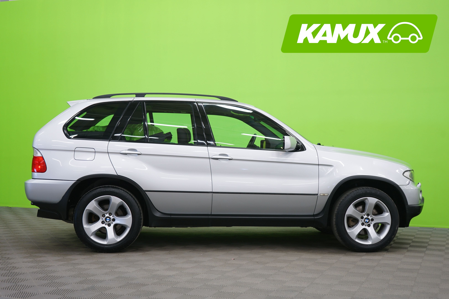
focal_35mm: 47
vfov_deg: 28.6
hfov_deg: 41.9
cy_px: 150
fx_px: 586
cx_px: 224
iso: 400
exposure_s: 1/8
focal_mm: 47
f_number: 4.5
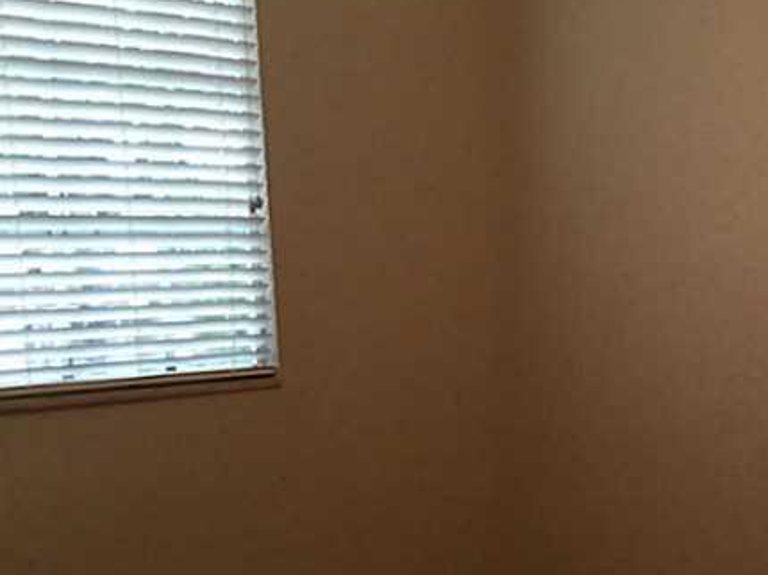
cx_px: 657
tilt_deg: -8.0
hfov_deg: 34.0
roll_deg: +1.1
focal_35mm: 54
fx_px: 1197
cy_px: 427
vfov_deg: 26.7
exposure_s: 1/30
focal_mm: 4.15
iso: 50
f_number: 2.2
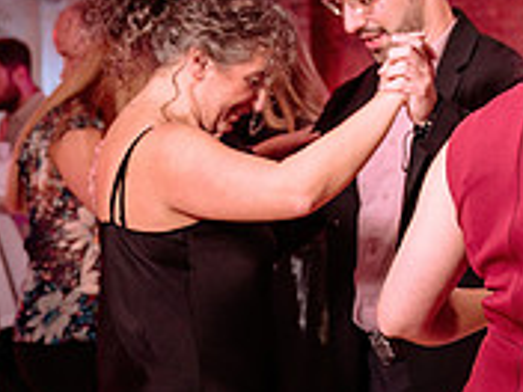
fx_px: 2161
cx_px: 701
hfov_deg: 13.3
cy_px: 323
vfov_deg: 10.3
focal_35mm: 143
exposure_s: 1/160
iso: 640
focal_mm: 39
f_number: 2.8
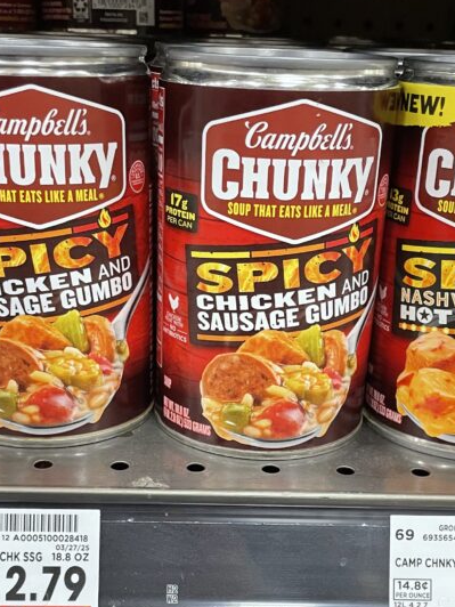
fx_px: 876
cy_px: 440
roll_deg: -2.6
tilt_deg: -27.1
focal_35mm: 50
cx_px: 209
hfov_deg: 29.1
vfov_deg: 37.4
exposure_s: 1/60
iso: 200
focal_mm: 4.2
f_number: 1.6
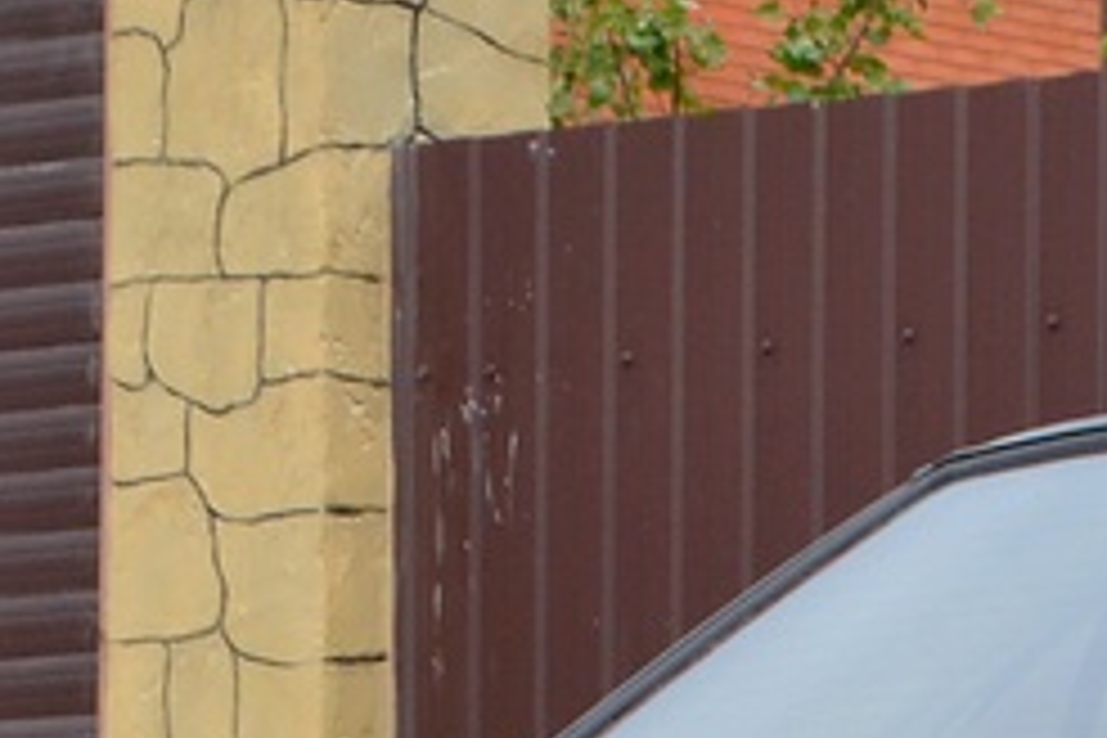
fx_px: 10669
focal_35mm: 347
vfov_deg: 4.0
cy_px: 626
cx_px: 2074
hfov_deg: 5.8
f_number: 8
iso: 200
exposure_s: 1/250
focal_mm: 38
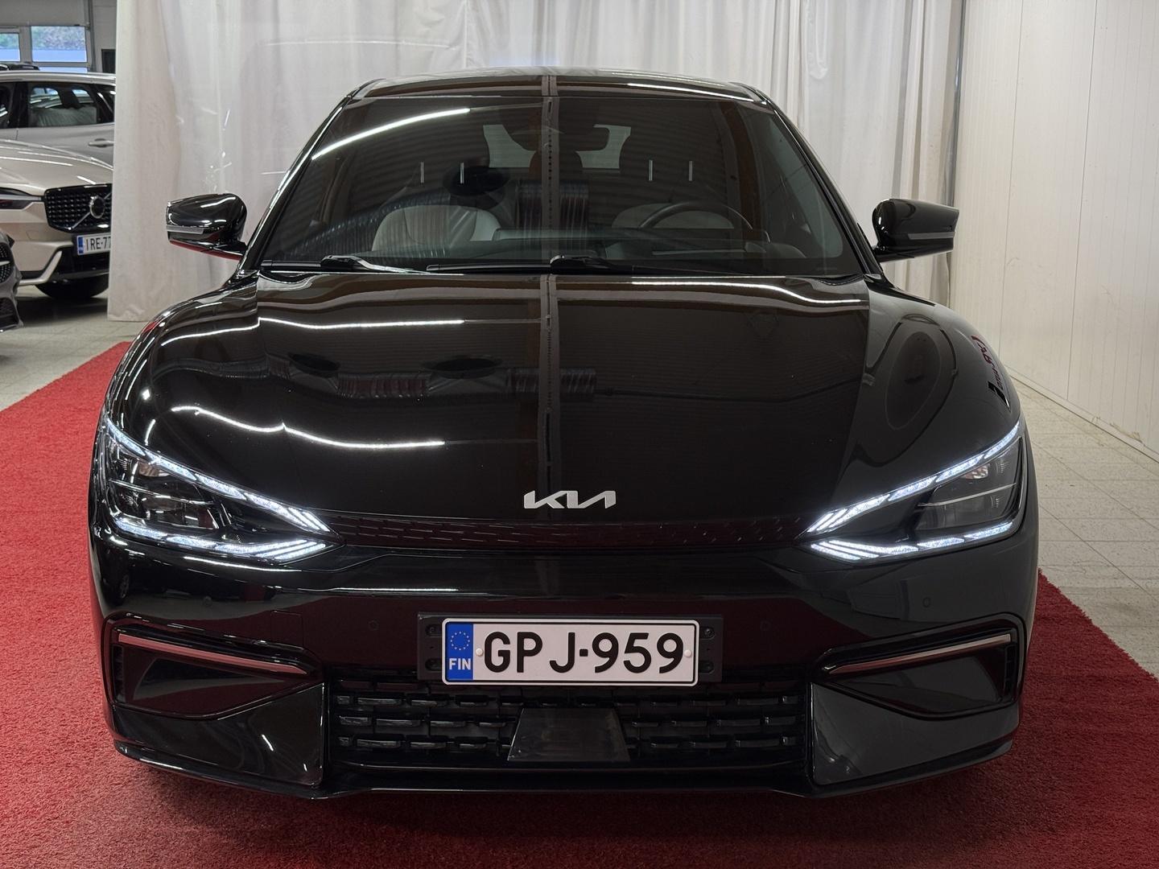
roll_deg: -0.5
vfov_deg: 30.3
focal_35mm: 48
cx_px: 580
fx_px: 1607
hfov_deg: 39.7
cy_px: 434
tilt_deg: -11.0
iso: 64
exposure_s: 1/80
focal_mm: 6.76
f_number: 1.78
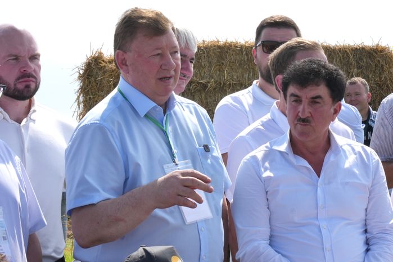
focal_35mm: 105
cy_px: 131
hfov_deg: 19.5
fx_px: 1146
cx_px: 196
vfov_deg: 13.0
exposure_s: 1/200
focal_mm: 70
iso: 250
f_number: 16
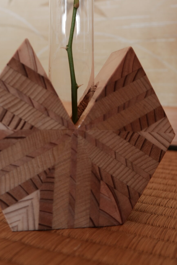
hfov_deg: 29.8
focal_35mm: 45
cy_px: 46
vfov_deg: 41.4
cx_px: 99
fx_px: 332
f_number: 4
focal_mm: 15
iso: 250
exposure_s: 1/10
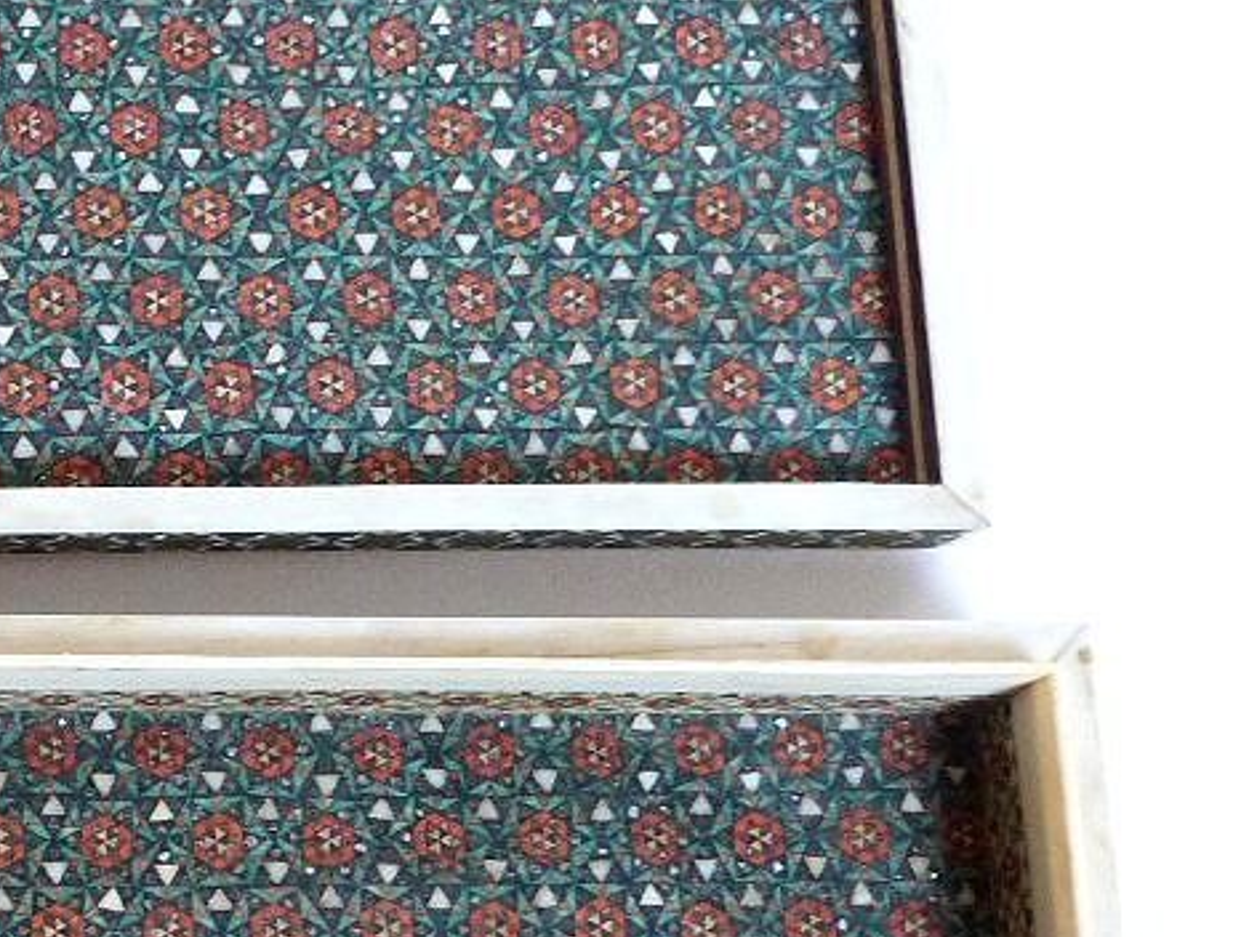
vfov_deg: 16.9
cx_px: -221
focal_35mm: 87
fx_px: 3140
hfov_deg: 21.1
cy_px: 618
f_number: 3
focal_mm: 6.1
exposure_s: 1/40
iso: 400
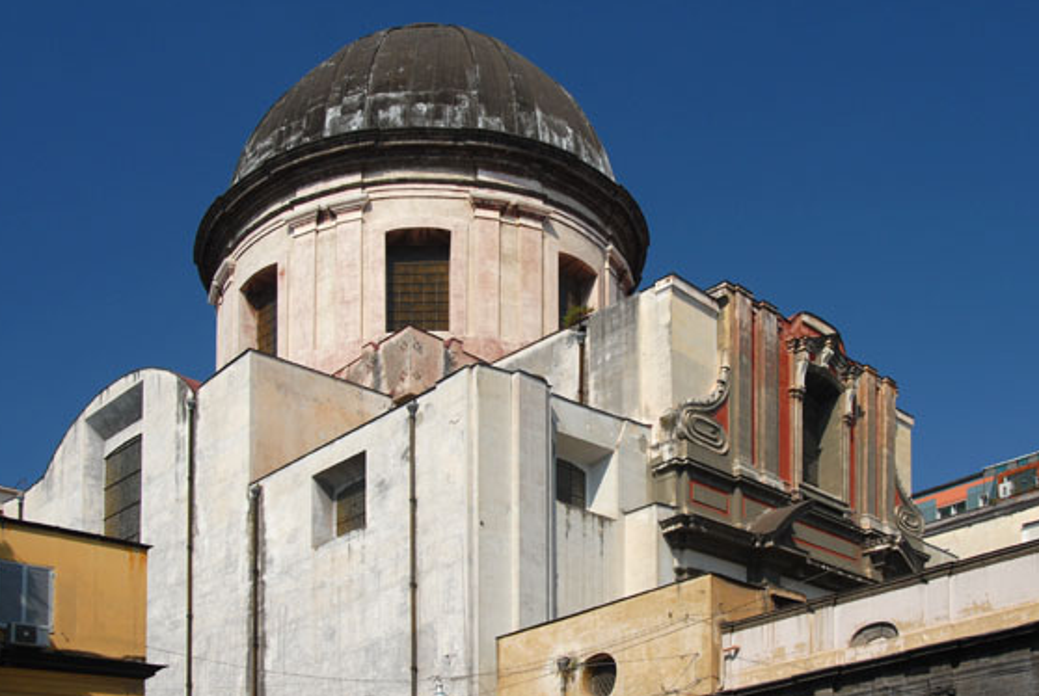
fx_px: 1156
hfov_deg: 48.3
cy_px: 379
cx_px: 564
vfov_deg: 33.5
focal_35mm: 40
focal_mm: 24
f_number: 5
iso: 100
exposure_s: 1/400
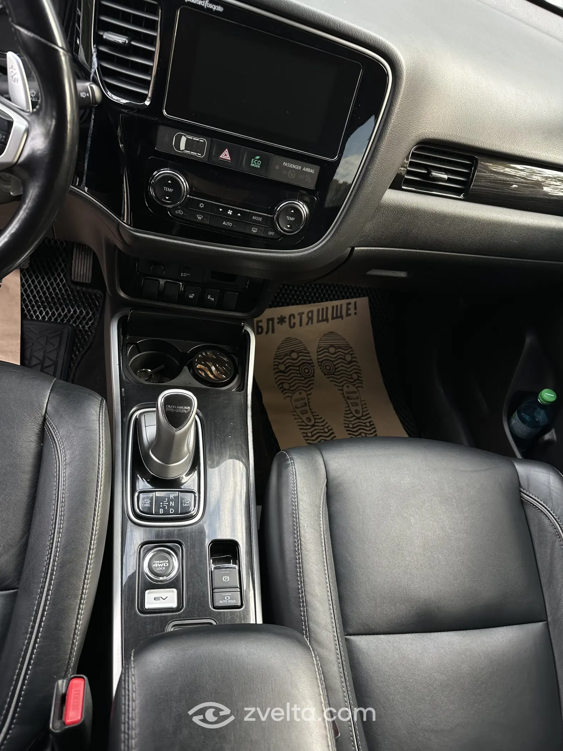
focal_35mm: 24
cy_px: 376
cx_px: 282
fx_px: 520
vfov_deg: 71.6
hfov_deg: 56.8
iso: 100
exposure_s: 1/121
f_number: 1.78
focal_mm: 6.86
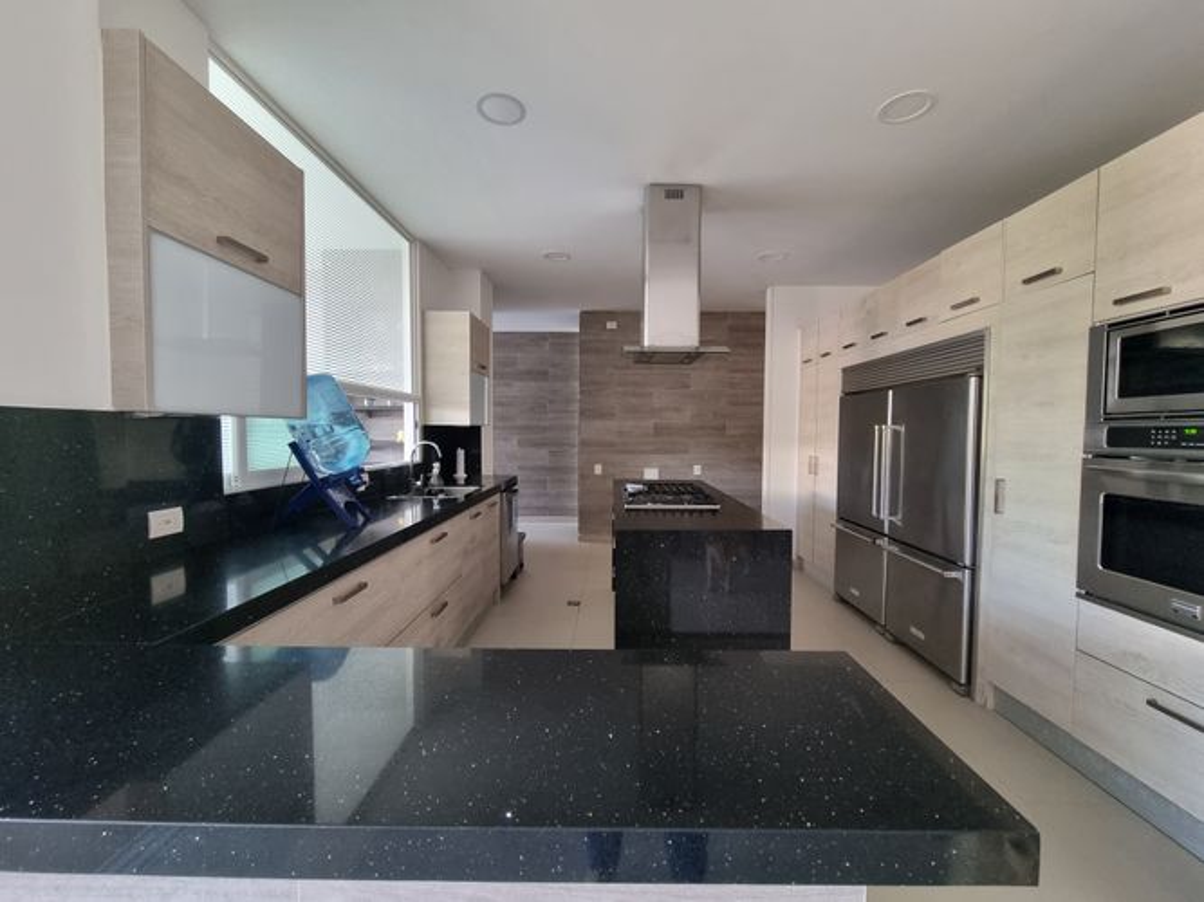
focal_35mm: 13
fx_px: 452
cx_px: 602
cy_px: 451
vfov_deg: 89.9
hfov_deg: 106.2
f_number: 2.2
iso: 400
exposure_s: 1/60
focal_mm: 2.2
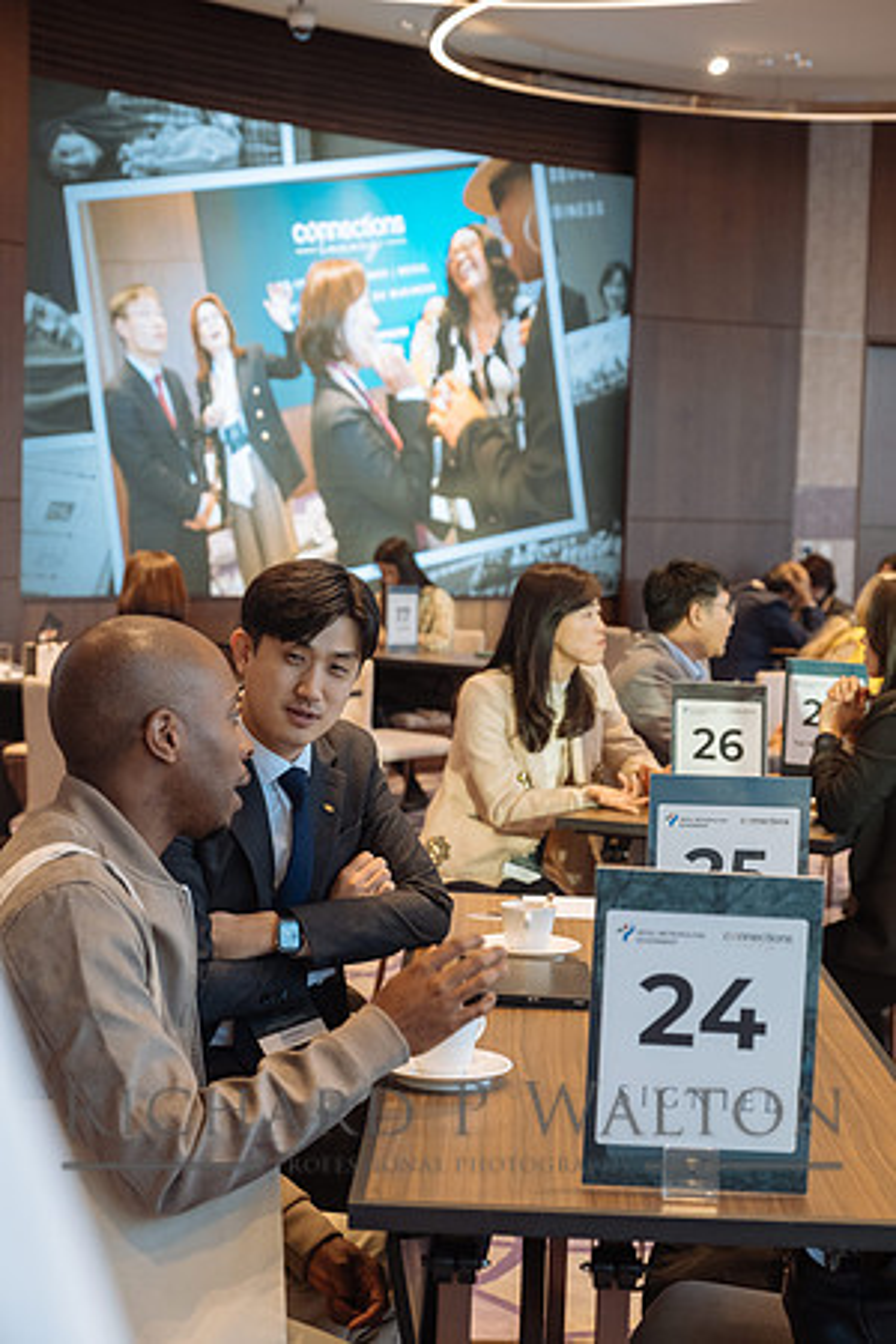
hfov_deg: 21.9
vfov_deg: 32.4
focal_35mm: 62
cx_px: 448
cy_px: 672
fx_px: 2314
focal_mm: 41.4
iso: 1600
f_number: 3.2
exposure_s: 1/250
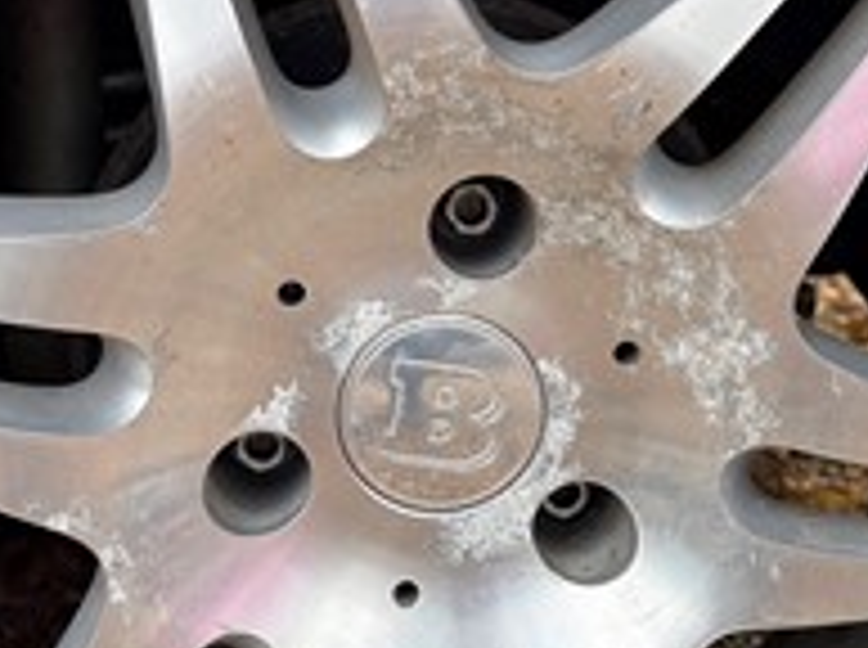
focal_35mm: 54
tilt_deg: -17.0
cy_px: 418
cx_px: 495
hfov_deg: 35.5
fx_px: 1352
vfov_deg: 26.8
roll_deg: +0.3
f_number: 1.6
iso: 50
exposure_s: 1/523
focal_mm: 5.96
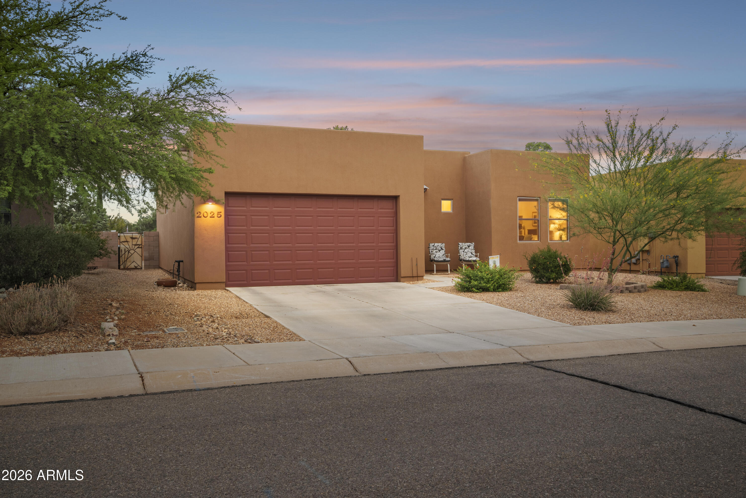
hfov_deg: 61.9
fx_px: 622
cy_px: 249
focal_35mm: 30
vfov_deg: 43.6
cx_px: 373
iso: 250
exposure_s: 1/200
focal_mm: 30
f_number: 9
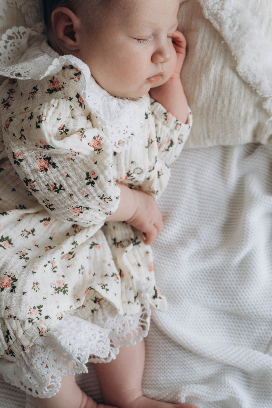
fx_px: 646
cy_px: 144
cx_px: 87
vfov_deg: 34.8
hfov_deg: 23.7
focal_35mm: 57
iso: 160
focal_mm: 36
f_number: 4
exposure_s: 1/125
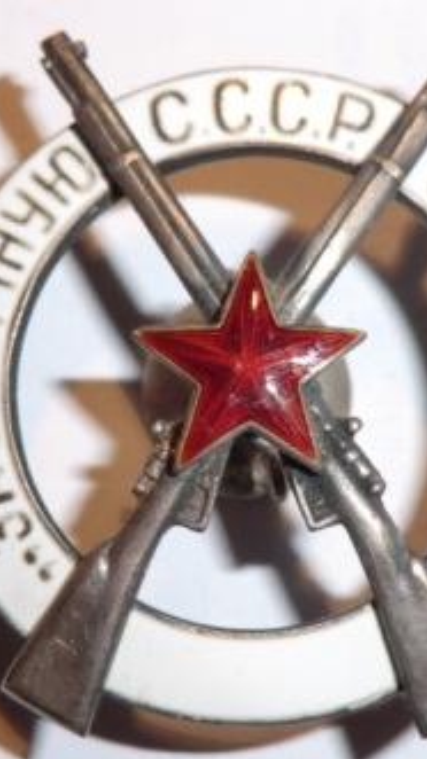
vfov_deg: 35.5
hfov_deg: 20.3
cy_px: 383
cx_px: 285
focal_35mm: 59
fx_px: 1188
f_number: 3.8
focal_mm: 7.1
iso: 80
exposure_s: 1/60
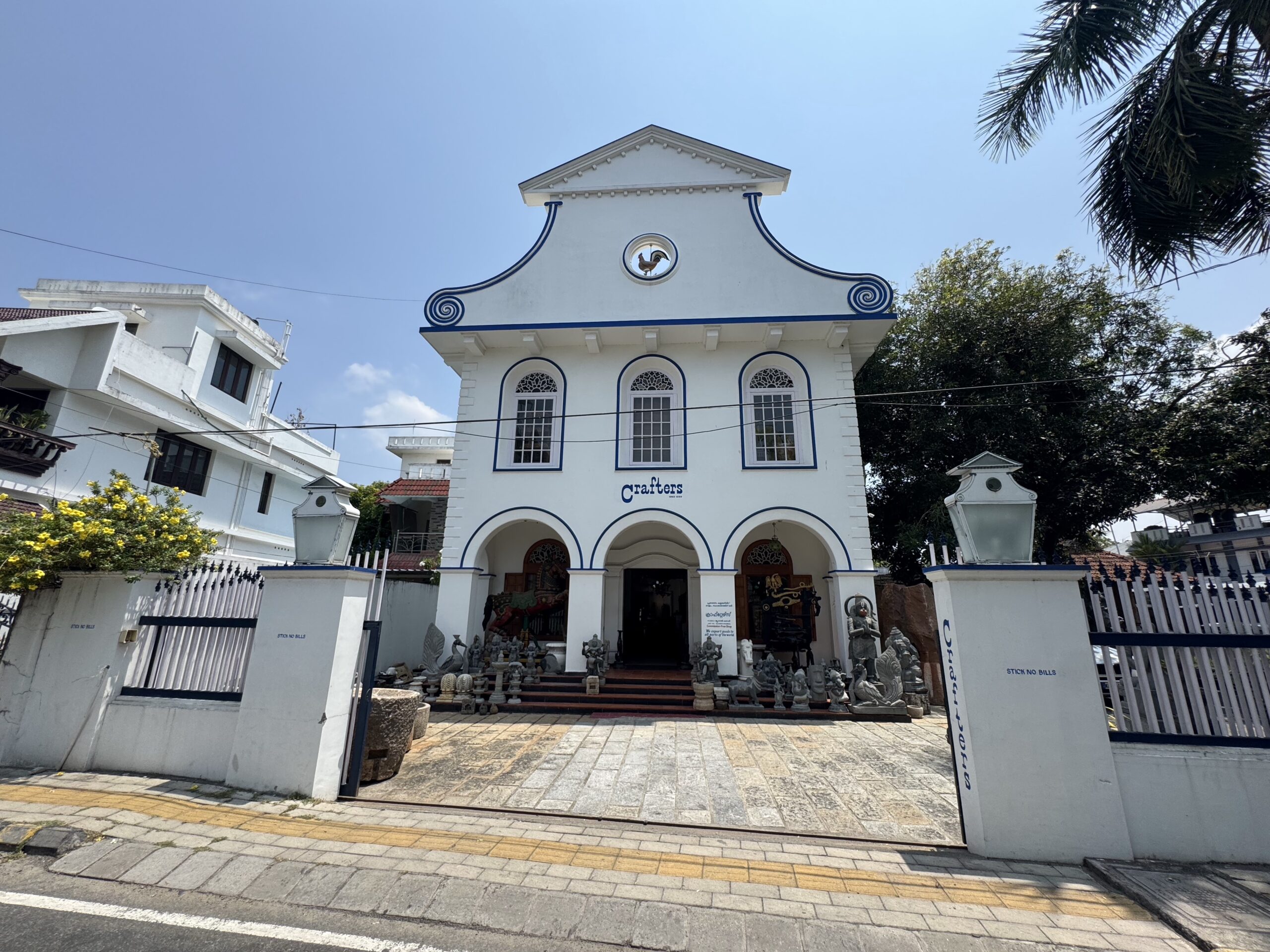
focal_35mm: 14
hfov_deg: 102.1
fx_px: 514
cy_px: 476
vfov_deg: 85.7
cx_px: 635
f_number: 2.2
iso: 50
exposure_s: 1/1832
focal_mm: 2.22
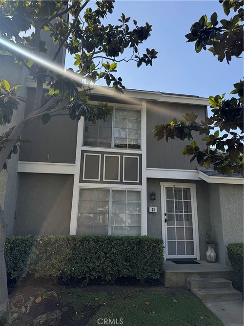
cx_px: 122
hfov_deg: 56.8
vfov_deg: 71.6
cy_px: 163
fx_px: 226
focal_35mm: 24
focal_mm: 6.76
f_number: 1.78
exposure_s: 1/4310
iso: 80
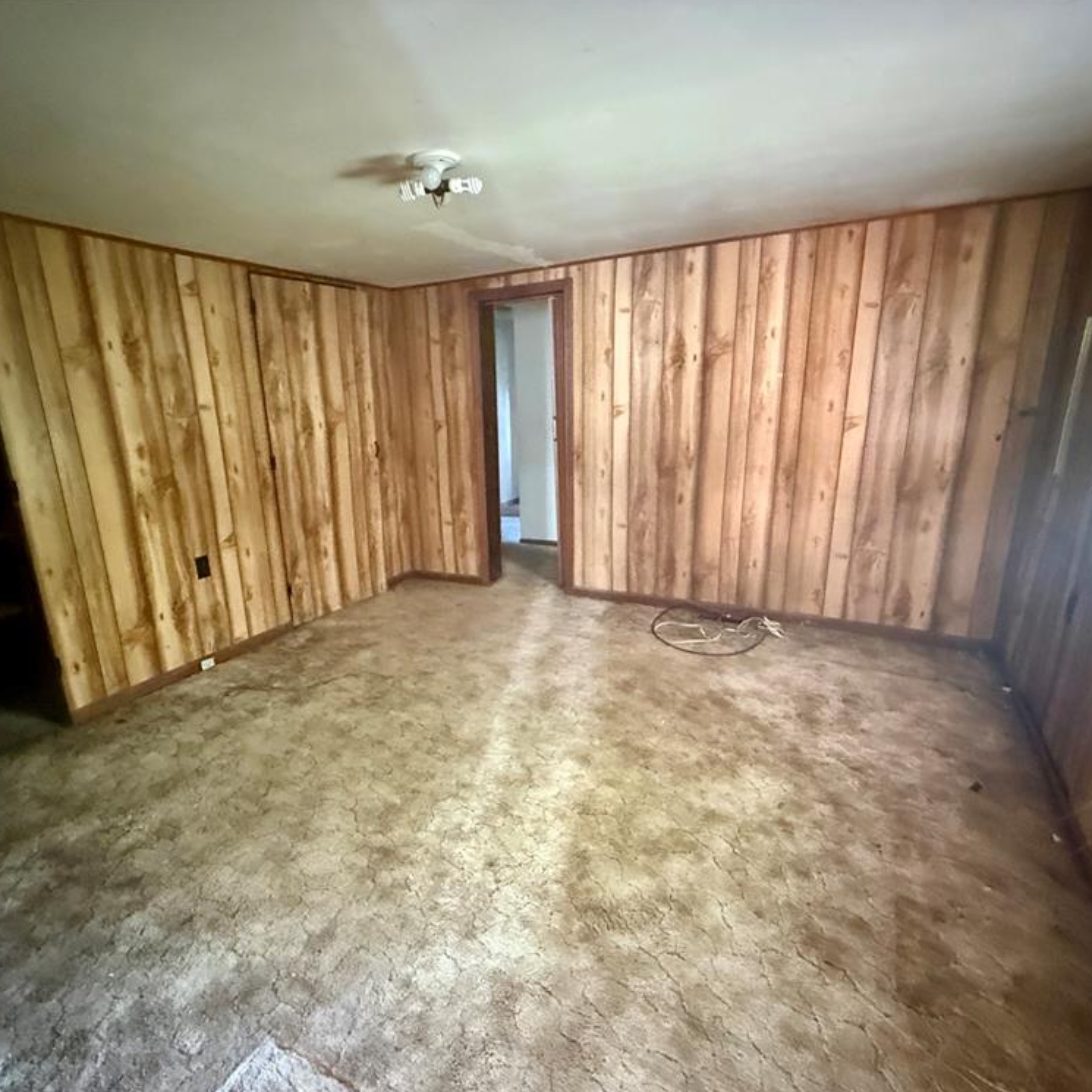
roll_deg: +1.2
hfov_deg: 83.9
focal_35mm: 17
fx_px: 607
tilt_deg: -14.6
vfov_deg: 84.0
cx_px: 522
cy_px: 557
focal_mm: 2.22
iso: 1600
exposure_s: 1/42
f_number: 2.2
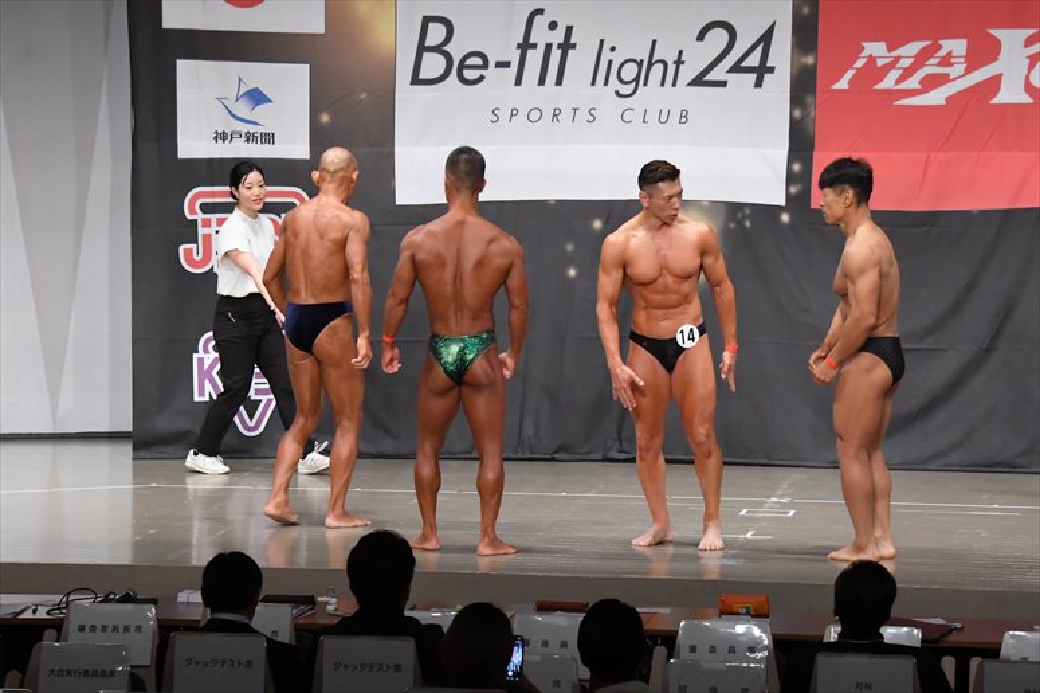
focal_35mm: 135
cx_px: 520
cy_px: 346
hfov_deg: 15.2
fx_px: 3898
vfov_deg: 10.2
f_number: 5.6
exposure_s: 1/400
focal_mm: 90
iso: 6400
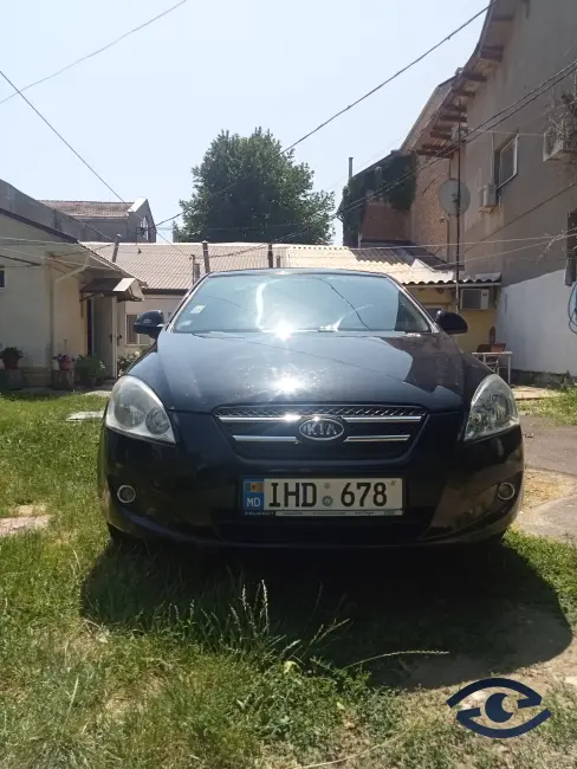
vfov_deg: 63.4
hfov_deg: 49.8
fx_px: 622
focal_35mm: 28
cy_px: 384
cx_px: 288
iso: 100
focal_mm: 3.46
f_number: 2.2
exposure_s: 1/1025
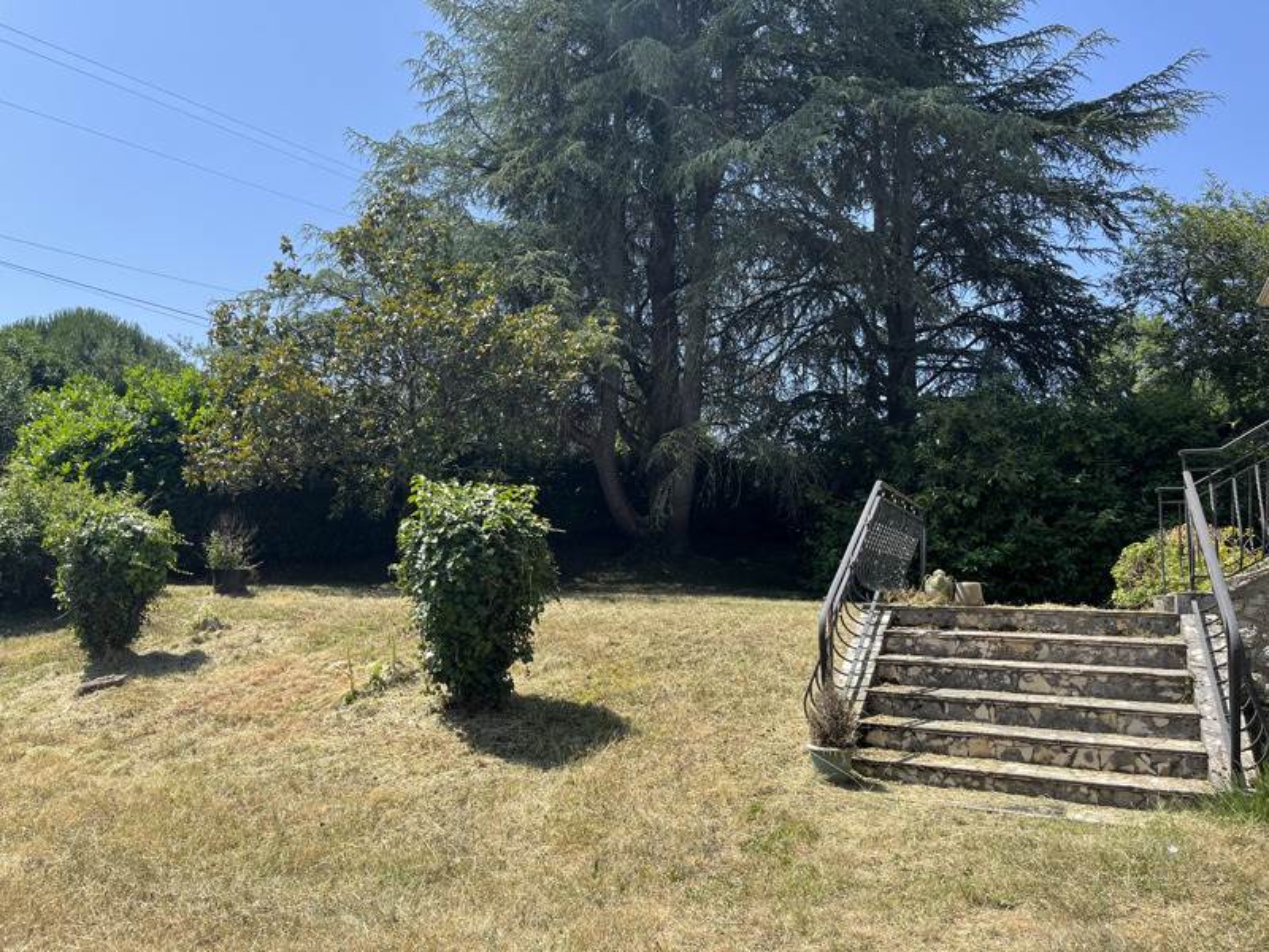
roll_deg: -1.8
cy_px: 476
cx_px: 634
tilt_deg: +7.4
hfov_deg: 67.3
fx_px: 953
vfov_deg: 53.1
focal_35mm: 26
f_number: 1.6
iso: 50
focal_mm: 5.1
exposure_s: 1/1695
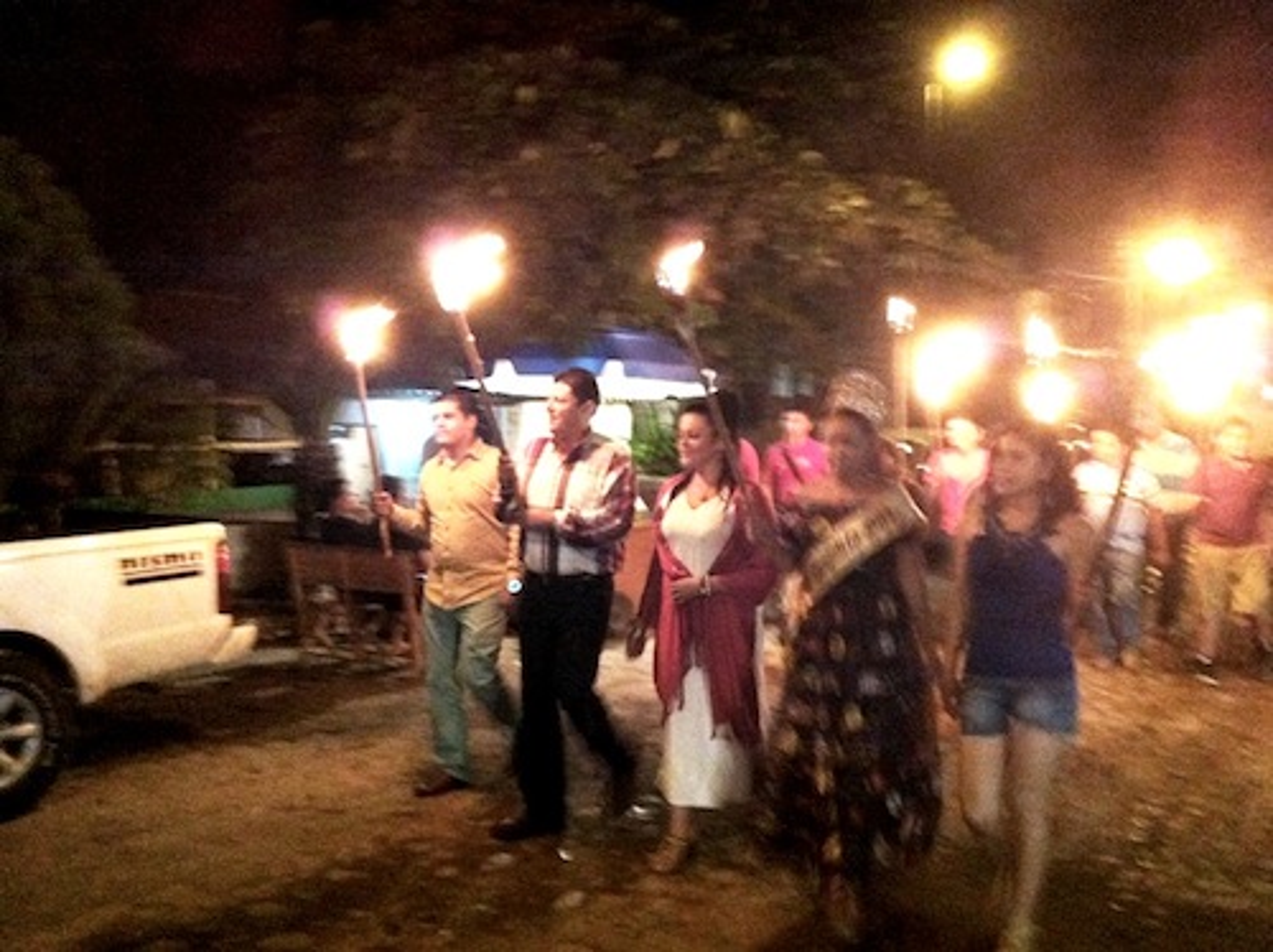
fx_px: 1286
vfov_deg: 40.6
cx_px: 636
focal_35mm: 35
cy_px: 476
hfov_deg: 52.7
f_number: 2.8
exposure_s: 1/15
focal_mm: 3.85
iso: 1000
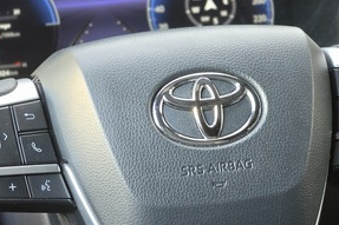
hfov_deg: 11.7
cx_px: 200
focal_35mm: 175
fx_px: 1647
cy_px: 104
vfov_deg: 7.8
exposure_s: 1/60
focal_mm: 18.6
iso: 320
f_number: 2.9
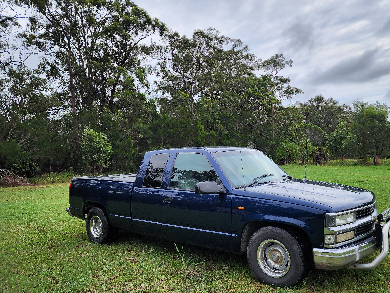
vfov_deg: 49.5
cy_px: 172
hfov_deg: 63.2
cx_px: 223
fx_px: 315
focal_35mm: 28
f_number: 1.8
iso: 12
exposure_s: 1/752
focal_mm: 6.4
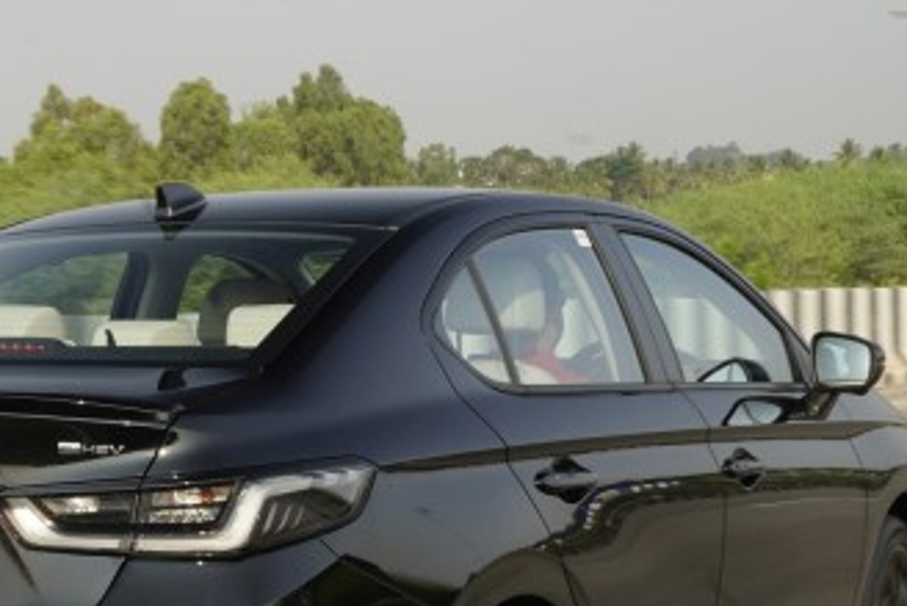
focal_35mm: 95
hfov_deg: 21.1
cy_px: 566
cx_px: 158
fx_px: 2394
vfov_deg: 14.2
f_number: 16
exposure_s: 1/25
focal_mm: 39
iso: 125
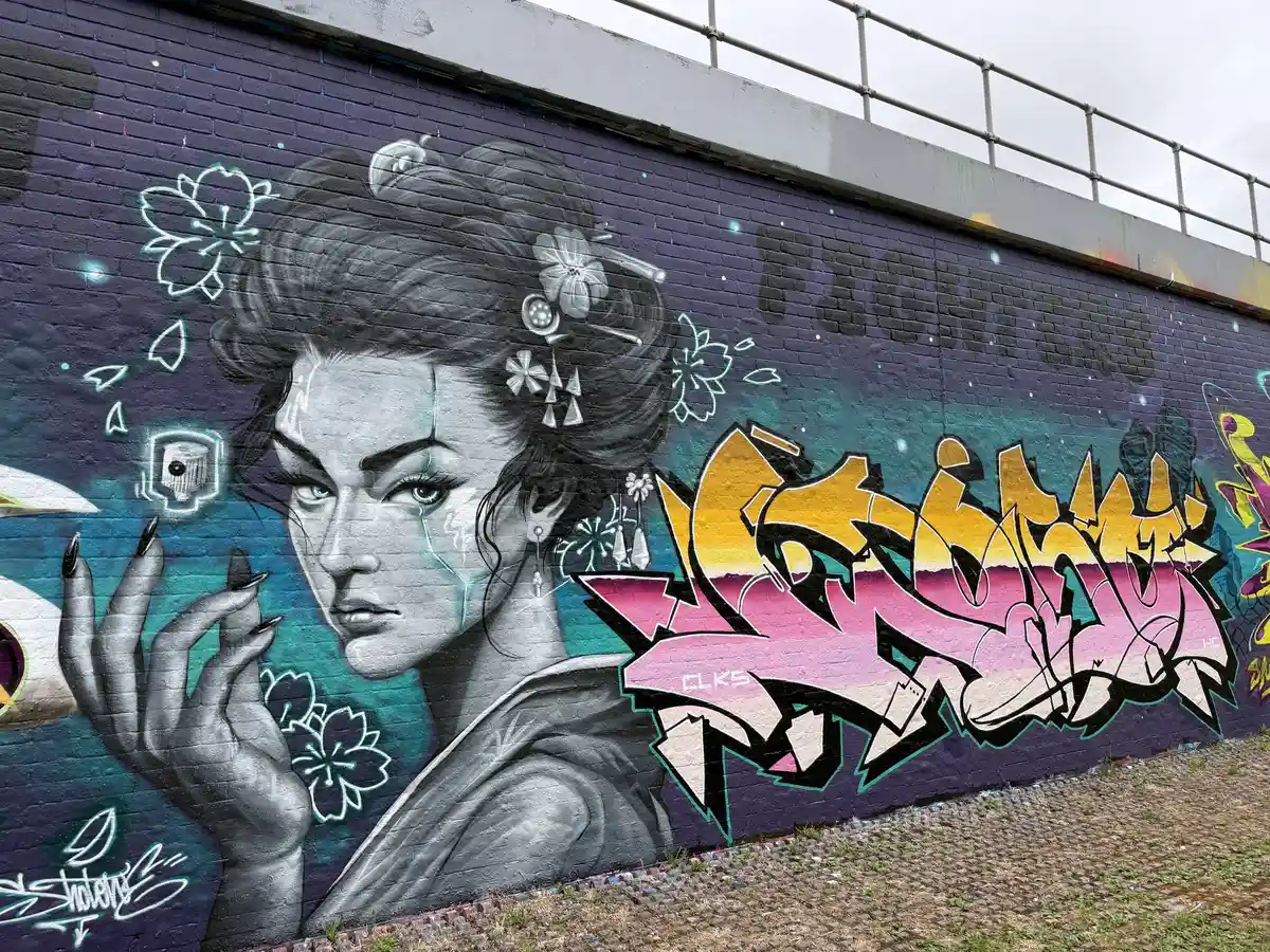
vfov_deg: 56.8
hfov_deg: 71.6
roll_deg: +1.7
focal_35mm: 24
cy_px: 476
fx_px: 881
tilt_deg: +6.8
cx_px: 635
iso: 100
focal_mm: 6.76
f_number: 1.78
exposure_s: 1/1585
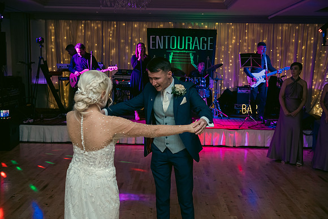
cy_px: 110
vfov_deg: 33.4
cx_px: 164
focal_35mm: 40
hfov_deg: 48.4
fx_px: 365
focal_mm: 40
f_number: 3.5
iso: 800
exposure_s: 1/160
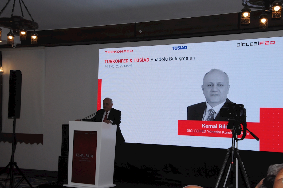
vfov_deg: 22.6
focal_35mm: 60
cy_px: 94
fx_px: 471
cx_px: 142
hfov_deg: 33.4
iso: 1600
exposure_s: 1/200
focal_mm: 40
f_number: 11
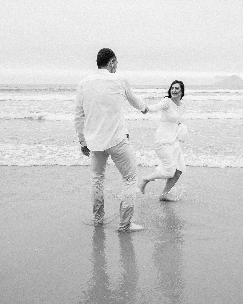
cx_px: 151
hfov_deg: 38.0
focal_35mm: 39
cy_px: 152
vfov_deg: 46.8
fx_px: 351
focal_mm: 18
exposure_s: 1/160
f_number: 5
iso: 250
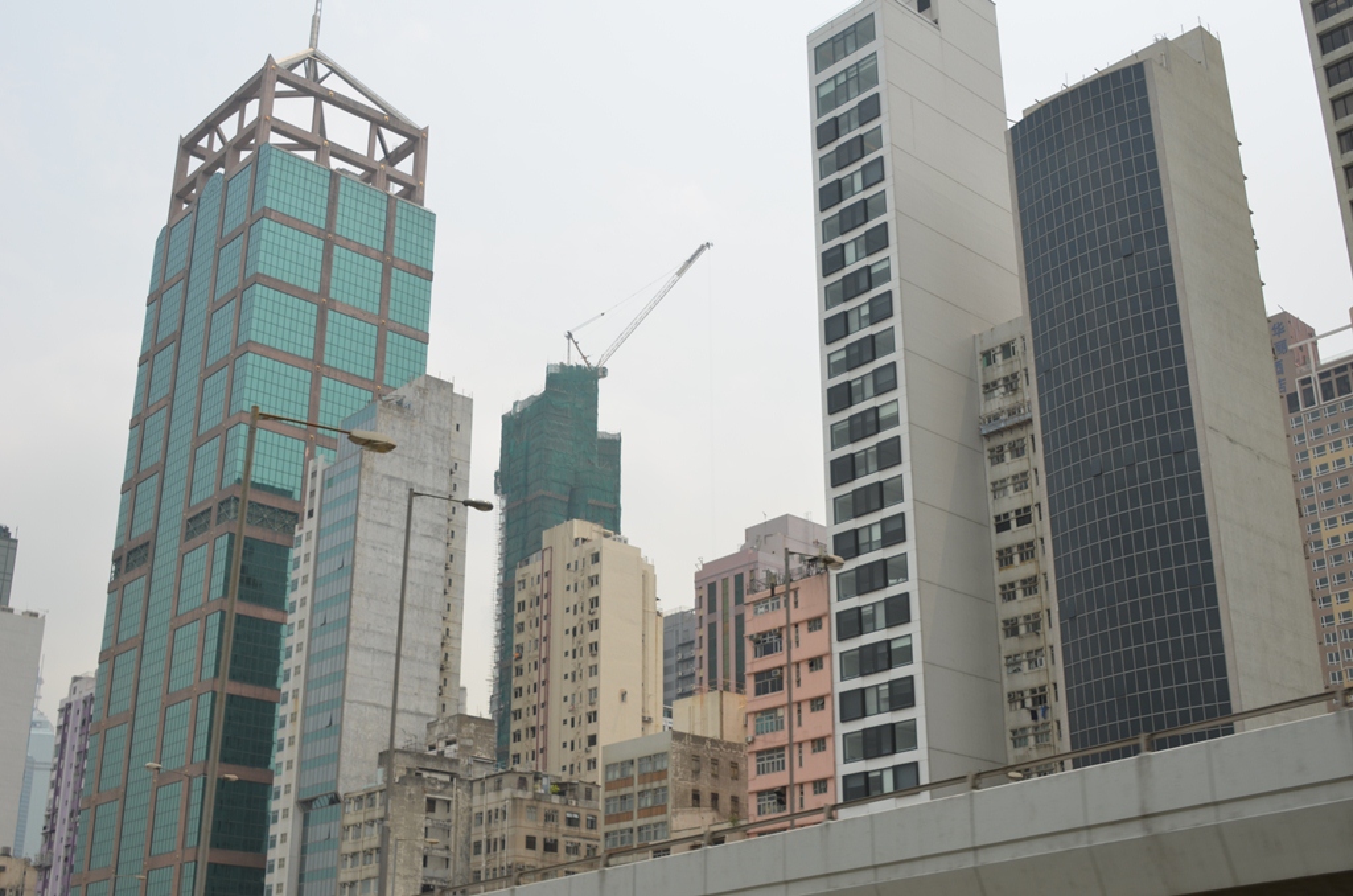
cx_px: 676
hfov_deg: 46.5
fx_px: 1575
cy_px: 448
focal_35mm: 42
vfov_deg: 31.7
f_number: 8
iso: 100
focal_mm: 28
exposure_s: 1/250
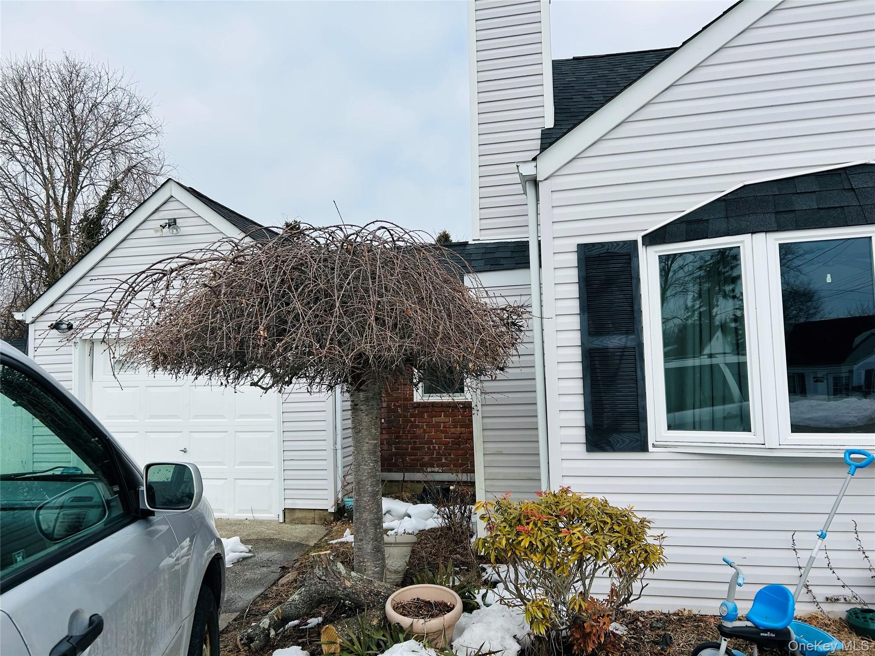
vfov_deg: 53.1
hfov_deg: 67.3
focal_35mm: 26
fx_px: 657
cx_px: 438
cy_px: 328
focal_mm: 5.7
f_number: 1.5
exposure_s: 1/4444
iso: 50
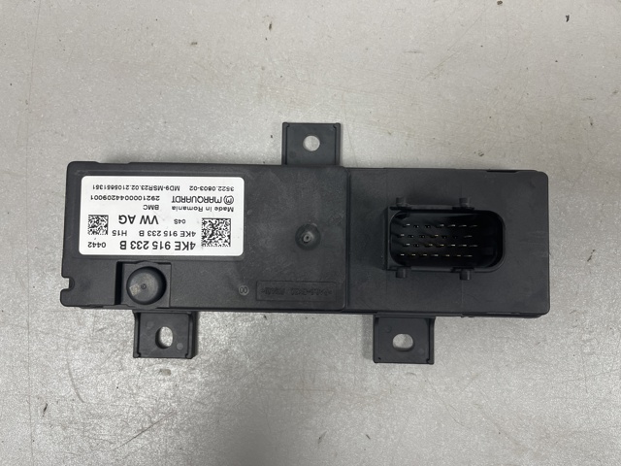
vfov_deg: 54.9
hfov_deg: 69.4
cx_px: 310
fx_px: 448
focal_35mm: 25
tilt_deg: -86.5
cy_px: 233
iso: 125
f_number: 1.6
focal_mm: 5.1
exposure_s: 1/100
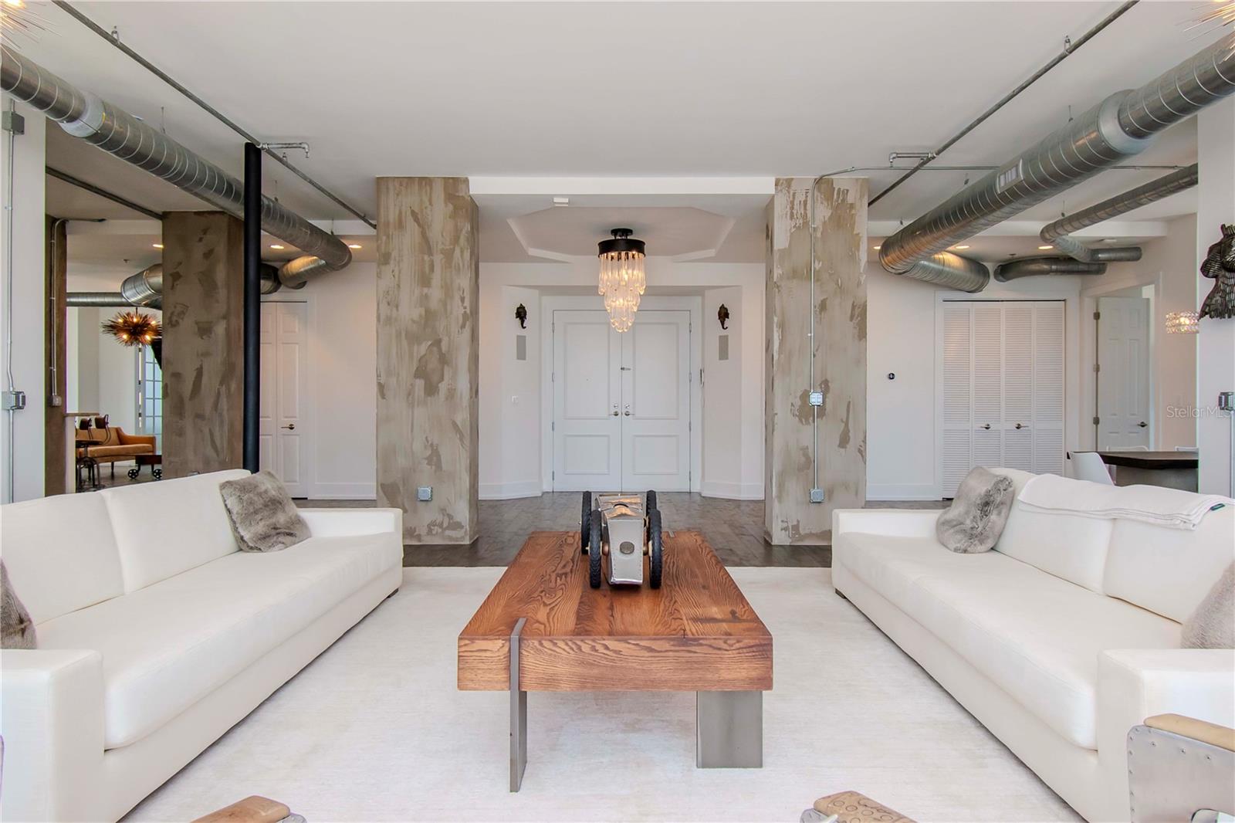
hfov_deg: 77.3
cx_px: 618
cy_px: 412
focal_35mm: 22
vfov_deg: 56.1
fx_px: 772
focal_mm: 15
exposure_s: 1/200
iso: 800
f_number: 7.1
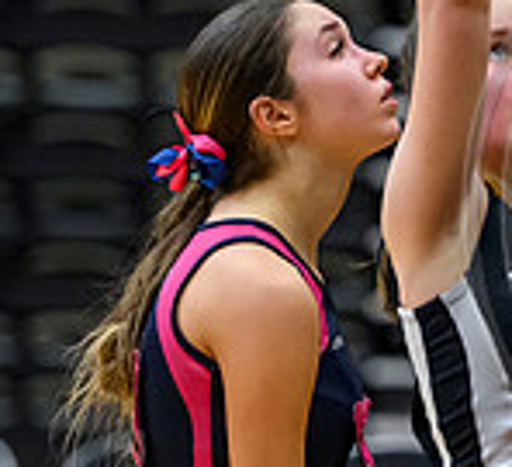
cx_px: 488
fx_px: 9577
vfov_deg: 2.8
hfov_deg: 3.1
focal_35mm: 598
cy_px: 165
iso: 6400
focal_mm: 135
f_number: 3.2
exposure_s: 1/1000
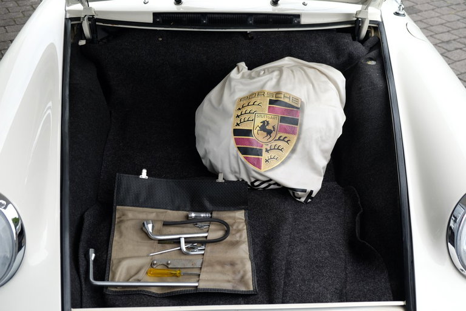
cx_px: 233
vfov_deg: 33.4
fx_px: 518
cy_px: 156
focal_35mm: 40
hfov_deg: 48.5
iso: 200
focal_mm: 26.5
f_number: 3.2
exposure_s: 1/120
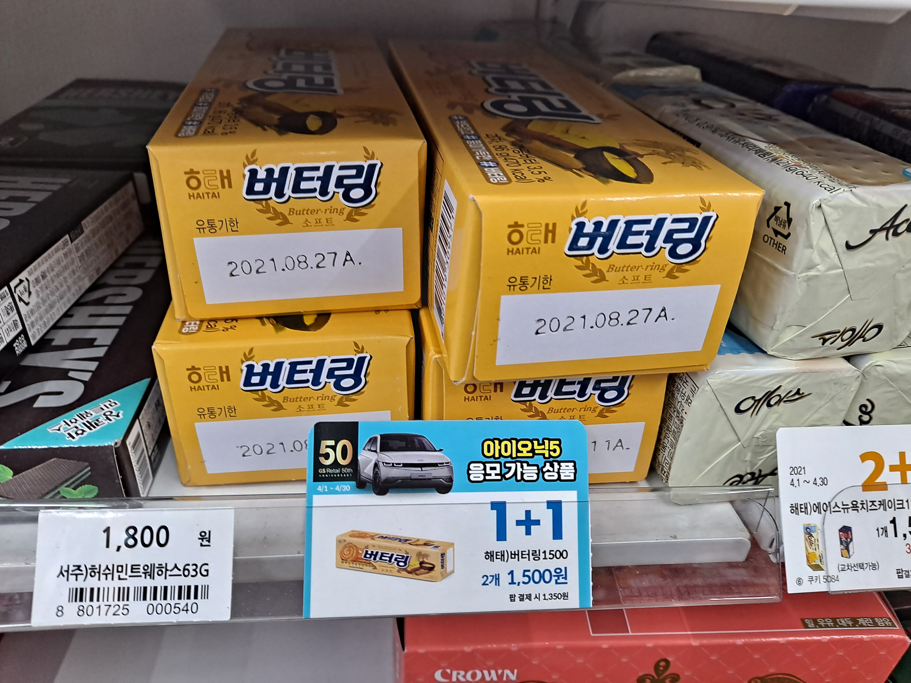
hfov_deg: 69.4
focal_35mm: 25
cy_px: 342
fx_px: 658
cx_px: 456
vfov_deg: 54.9
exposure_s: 1/60
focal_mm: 4.6
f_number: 2
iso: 160
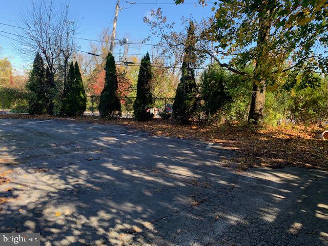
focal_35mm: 26
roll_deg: -1.7
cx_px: 164
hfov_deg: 67.3
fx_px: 246
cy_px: 123
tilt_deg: -4.4
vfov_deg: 53.1
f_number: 1.8
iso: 25
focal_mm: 4.25
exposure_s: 1/300
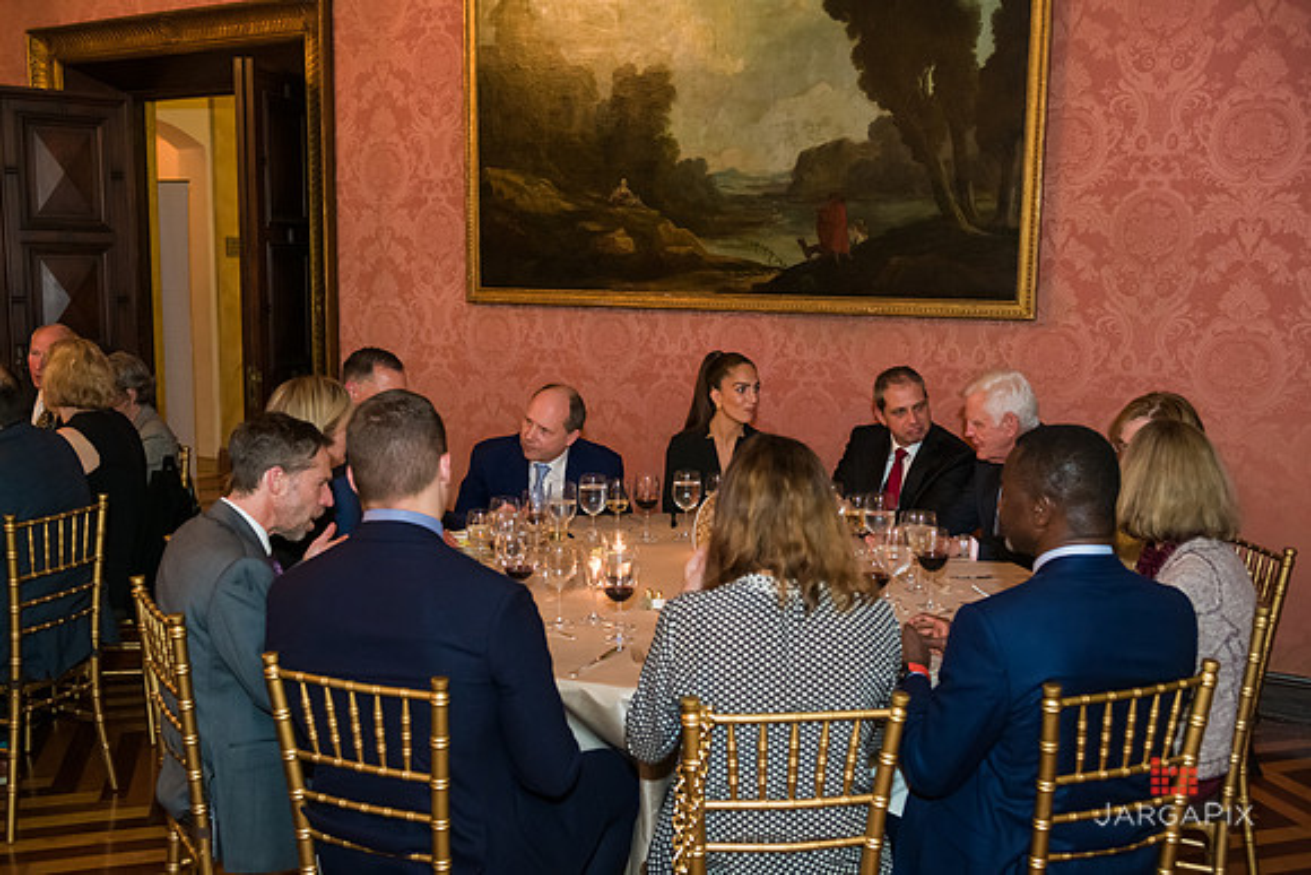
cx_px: 656
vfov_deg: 37.9
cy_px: 438
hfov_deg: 54.4
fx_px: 1275
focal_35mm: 35
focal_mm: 35
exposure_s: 1/80
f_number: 4
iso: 3200
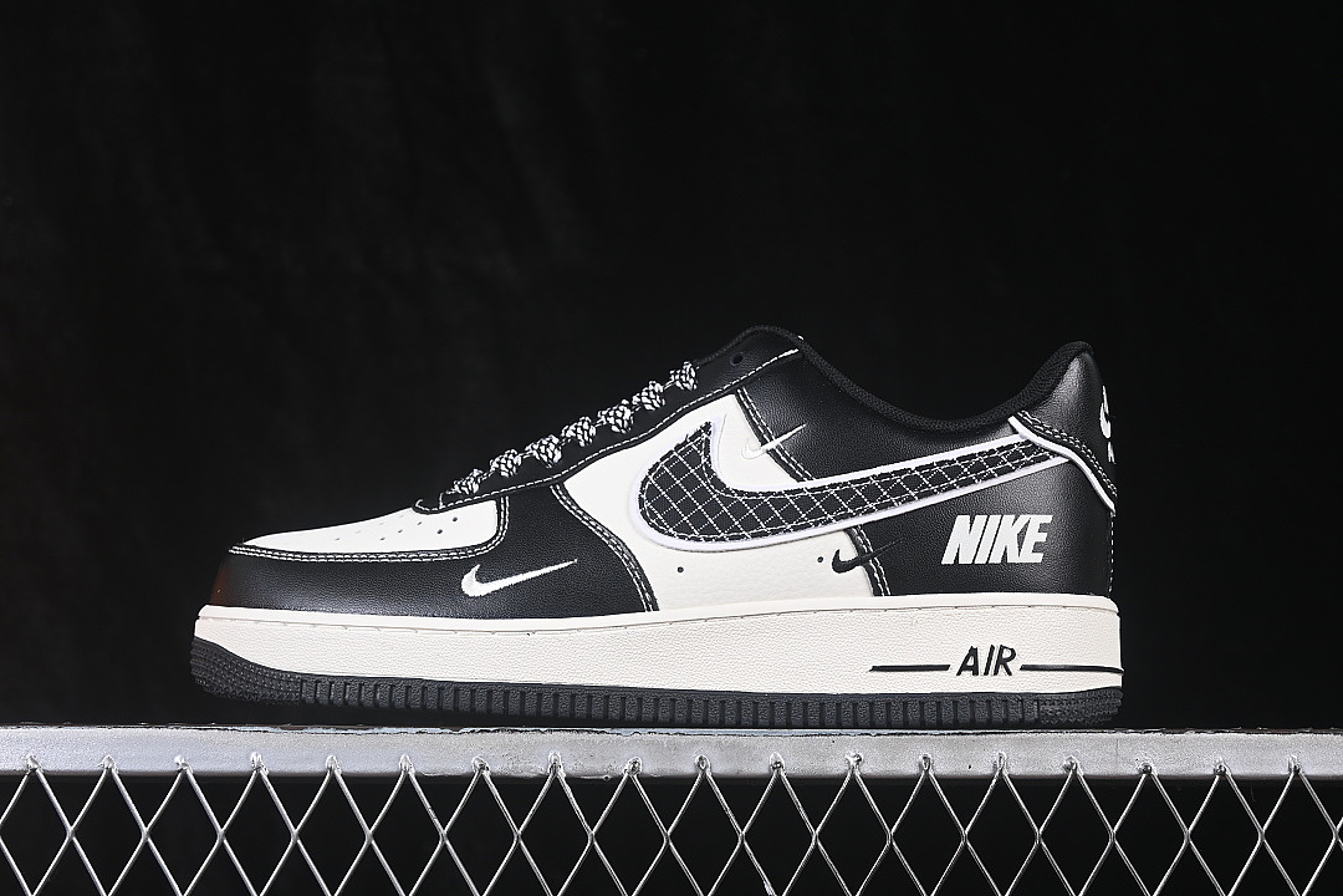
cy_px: 448
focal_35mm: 75
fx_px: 2798
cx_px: 672
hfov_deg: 27.0
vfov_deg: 18.2
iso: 160
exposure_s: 1/80
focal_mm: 50
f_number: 7.1
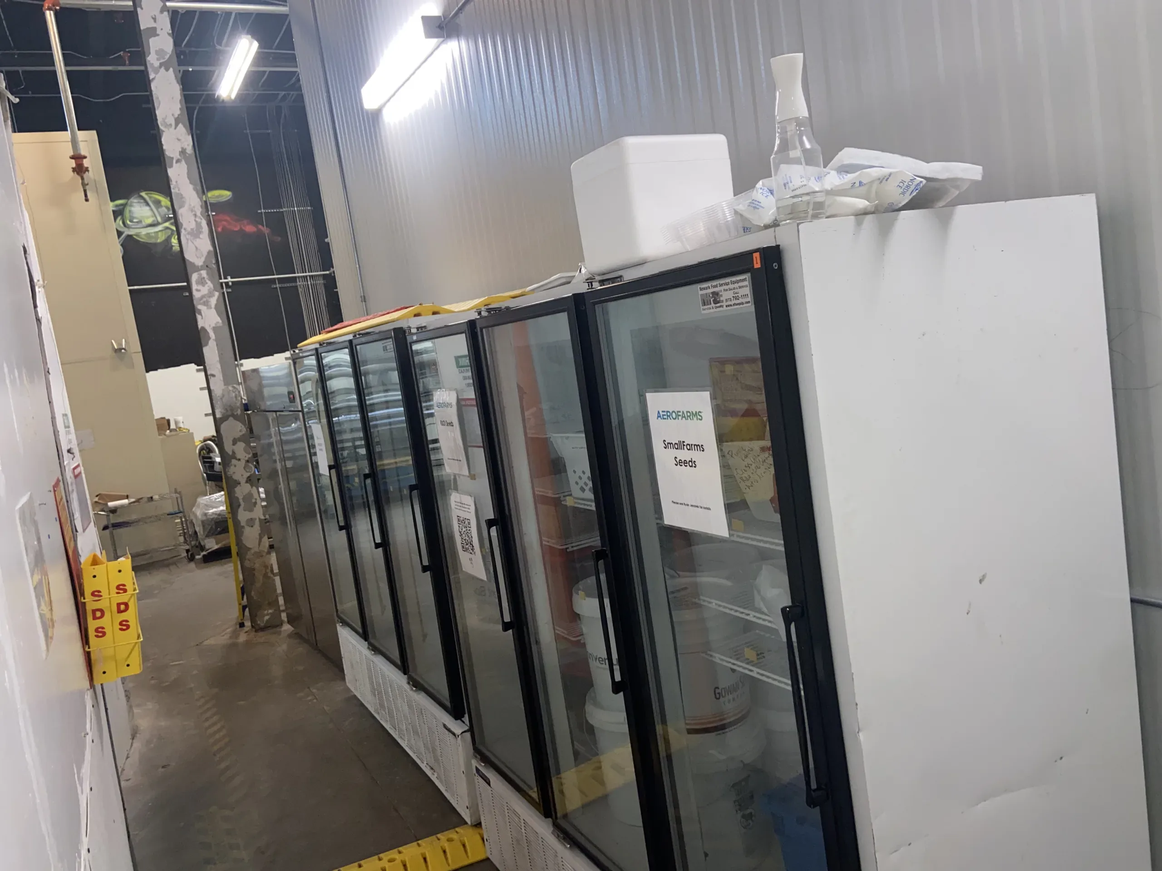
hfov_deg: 67.3
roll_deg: +8.2
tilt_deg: -8.0
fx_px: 873
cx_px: 581
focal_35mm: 26
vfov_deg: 53.1
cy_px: 436
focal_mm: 4.25
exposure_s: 1/22
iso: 32
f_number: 1.8
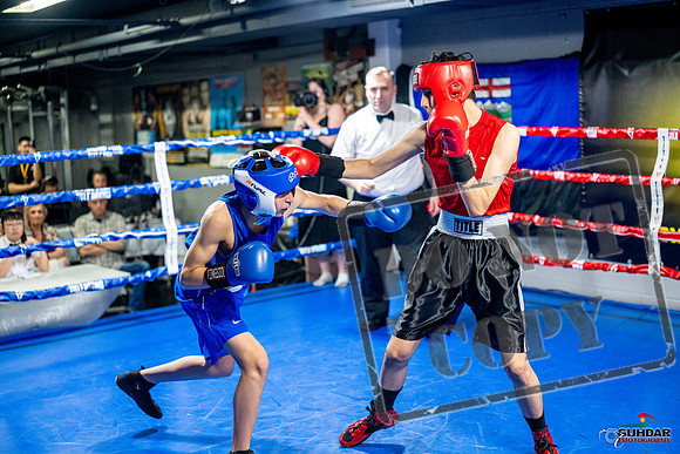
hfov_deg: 39.6
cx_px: 340
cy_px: 227
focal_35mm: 50
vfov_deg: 27.0
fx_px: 945
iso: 4000
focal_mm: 50
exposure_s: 1/1000
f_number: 2
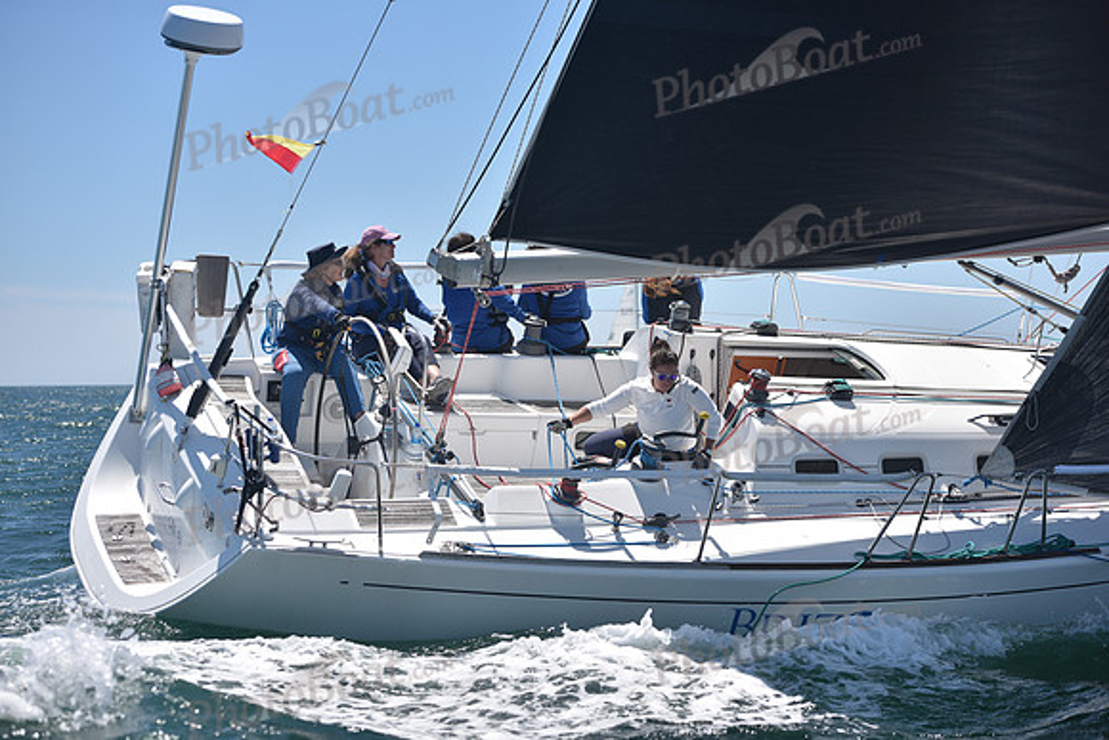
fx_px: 2465
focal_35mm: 80
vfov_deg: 17.1
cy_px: 370
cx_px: 554
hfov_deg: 25.4
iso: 200
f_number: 4.5
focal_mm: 80
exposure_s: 1/1000
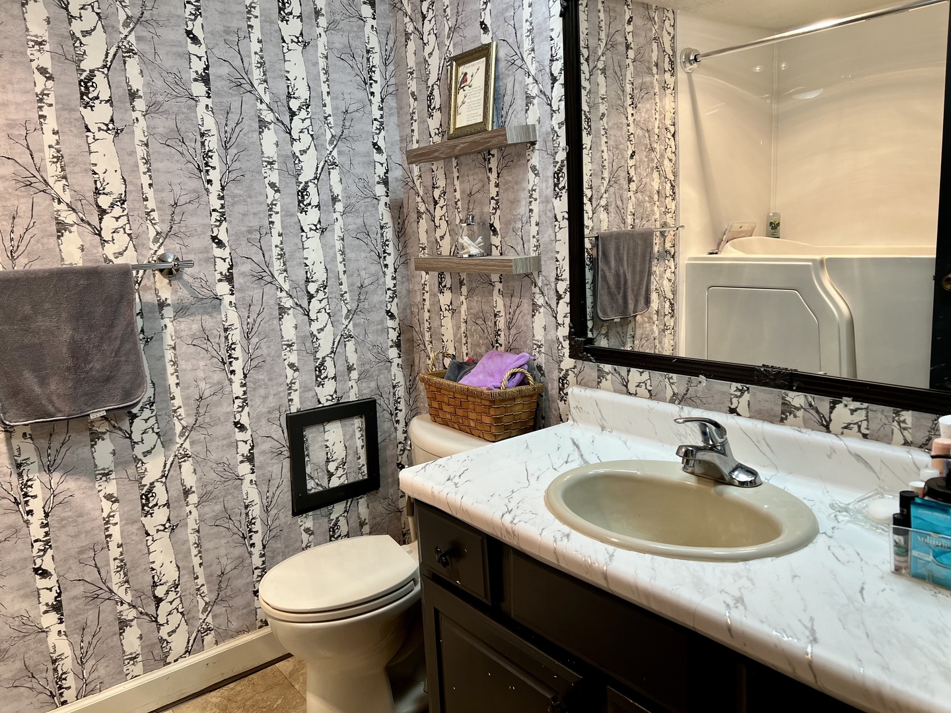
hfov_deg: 67.3
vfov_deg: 53.1
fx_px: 714
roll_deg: +3.0
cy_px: 356
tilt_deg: -10.8
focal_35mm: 26
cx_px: 476
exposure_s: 1/60
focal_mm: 5.7
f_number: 1.5
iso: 80
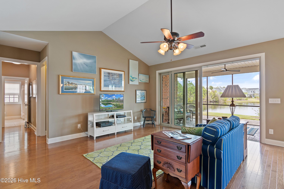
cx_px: 142
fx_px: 134
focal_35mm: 17
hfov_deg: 93.3
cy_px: 94
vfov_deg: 70.4
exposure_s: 1/5
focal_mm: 11.5
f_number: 4.8
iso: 100
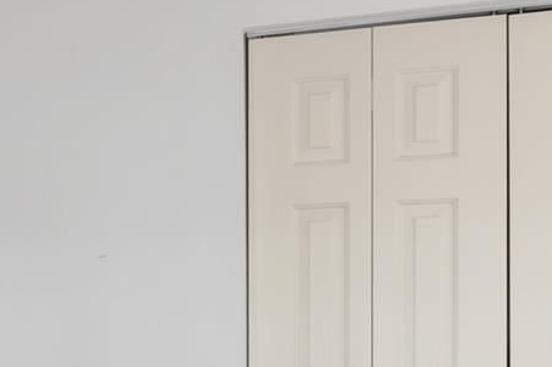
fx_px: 1054
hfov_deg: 27.7
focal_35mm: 69
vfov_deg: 19.1
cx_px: 2
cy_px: 379
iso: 250
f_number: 9
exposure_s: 1/3
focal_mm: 13
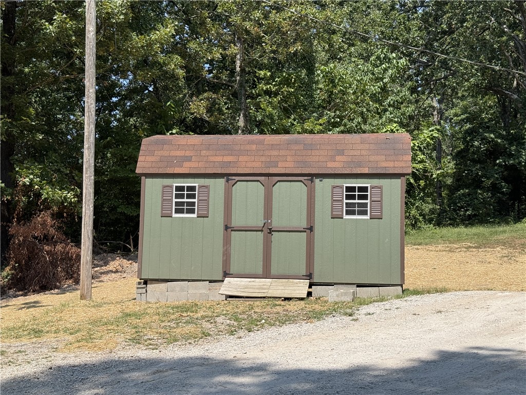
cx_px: 263
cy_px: 198
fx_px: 729
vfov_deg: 30.3
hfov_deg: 39.7
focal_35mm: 48
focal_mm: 6.76
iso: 64
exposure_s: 1/3534
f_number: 1.78
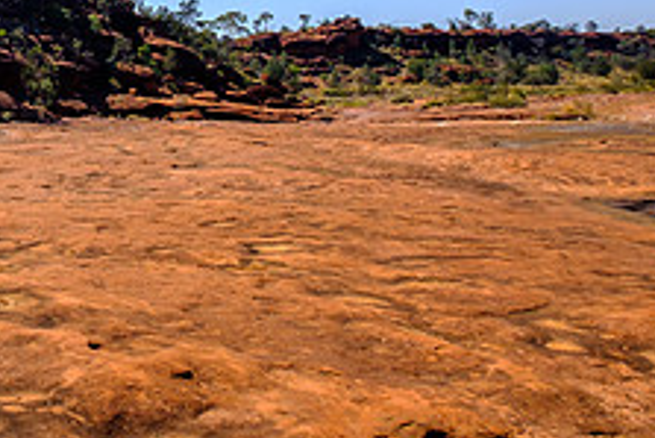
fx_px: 710
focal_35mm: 39
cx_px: -26
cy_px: -51
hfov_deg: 41.7
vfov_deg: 30.4
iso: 200
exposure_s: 1/1000
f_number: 6.4
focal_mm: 10
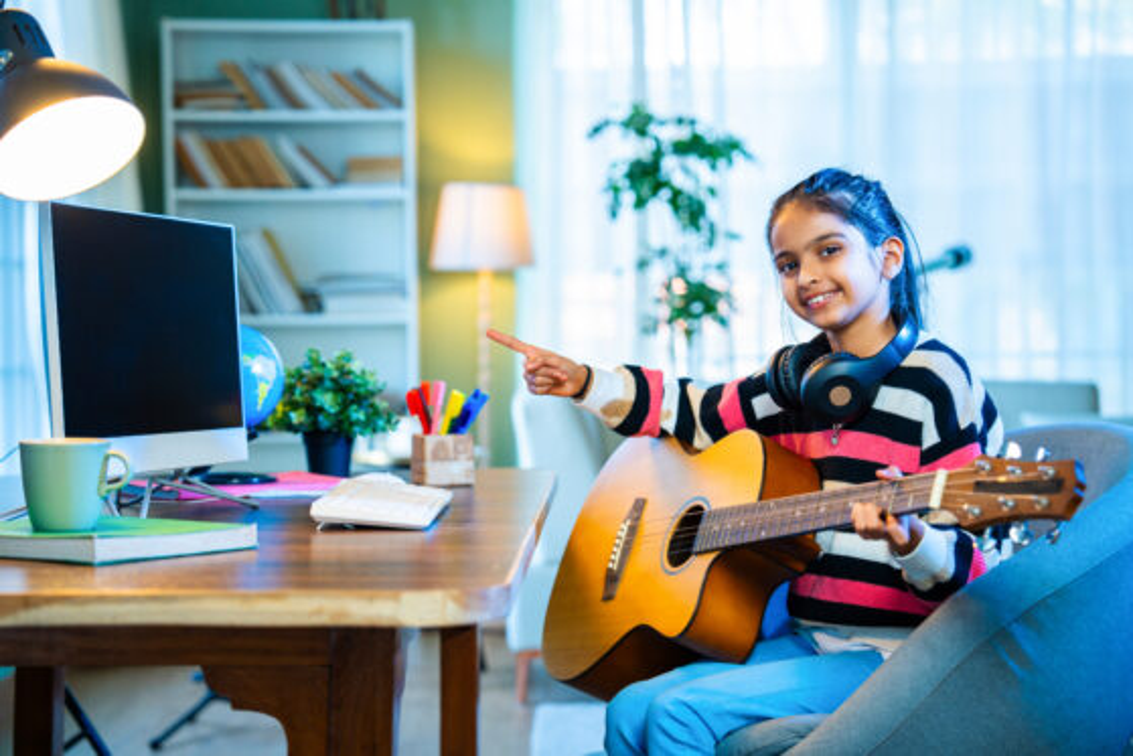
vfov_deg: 19.5
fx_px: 2203
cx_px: 566
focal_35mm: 70
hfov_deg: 28.8
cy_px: 378
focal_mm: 70
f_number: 2.8
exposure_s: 1/160
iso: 640
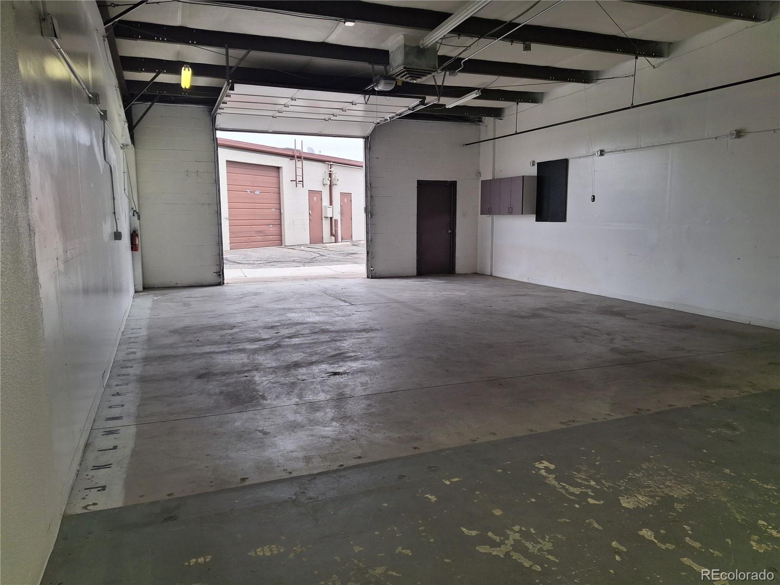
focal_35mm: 25
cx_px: 390
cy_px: 292
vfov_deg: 54.9
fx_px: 563
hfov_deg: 69.4
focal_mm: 4.69
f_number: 1.8
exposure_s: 1/120
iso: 32
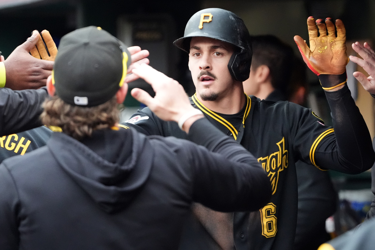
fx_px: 2936
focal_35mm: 282
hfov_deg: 7.3
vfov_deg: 4.9
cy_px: 125
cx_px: 188
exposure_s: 1/2000
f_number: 5.6
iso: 10000
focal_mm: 282
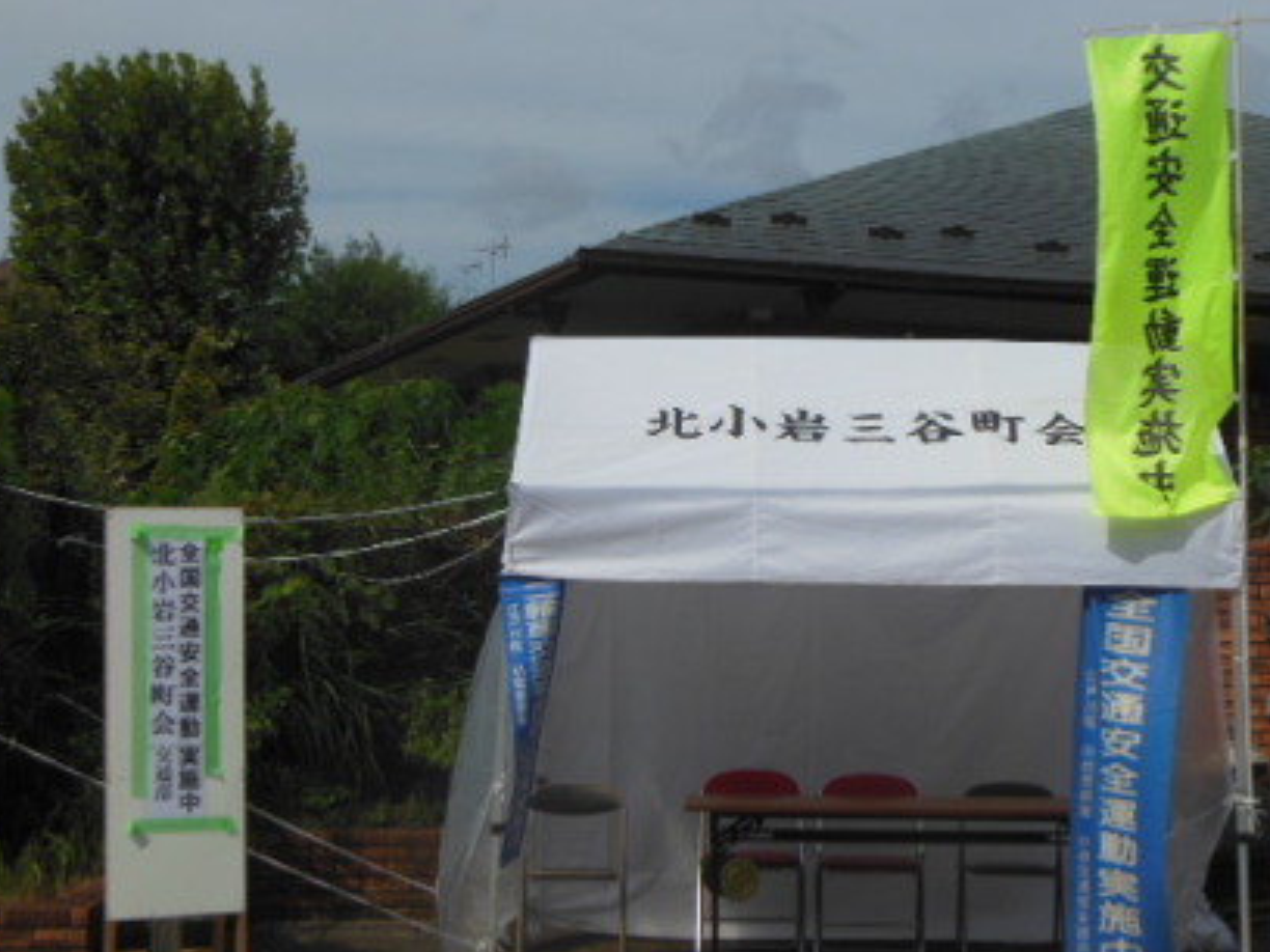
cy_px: 454
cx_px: 700
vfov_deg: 21.9
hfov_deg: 29.0
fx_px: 2458
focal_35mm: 67
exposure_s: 1/640
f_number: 8.2
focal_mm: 10.2
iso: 125
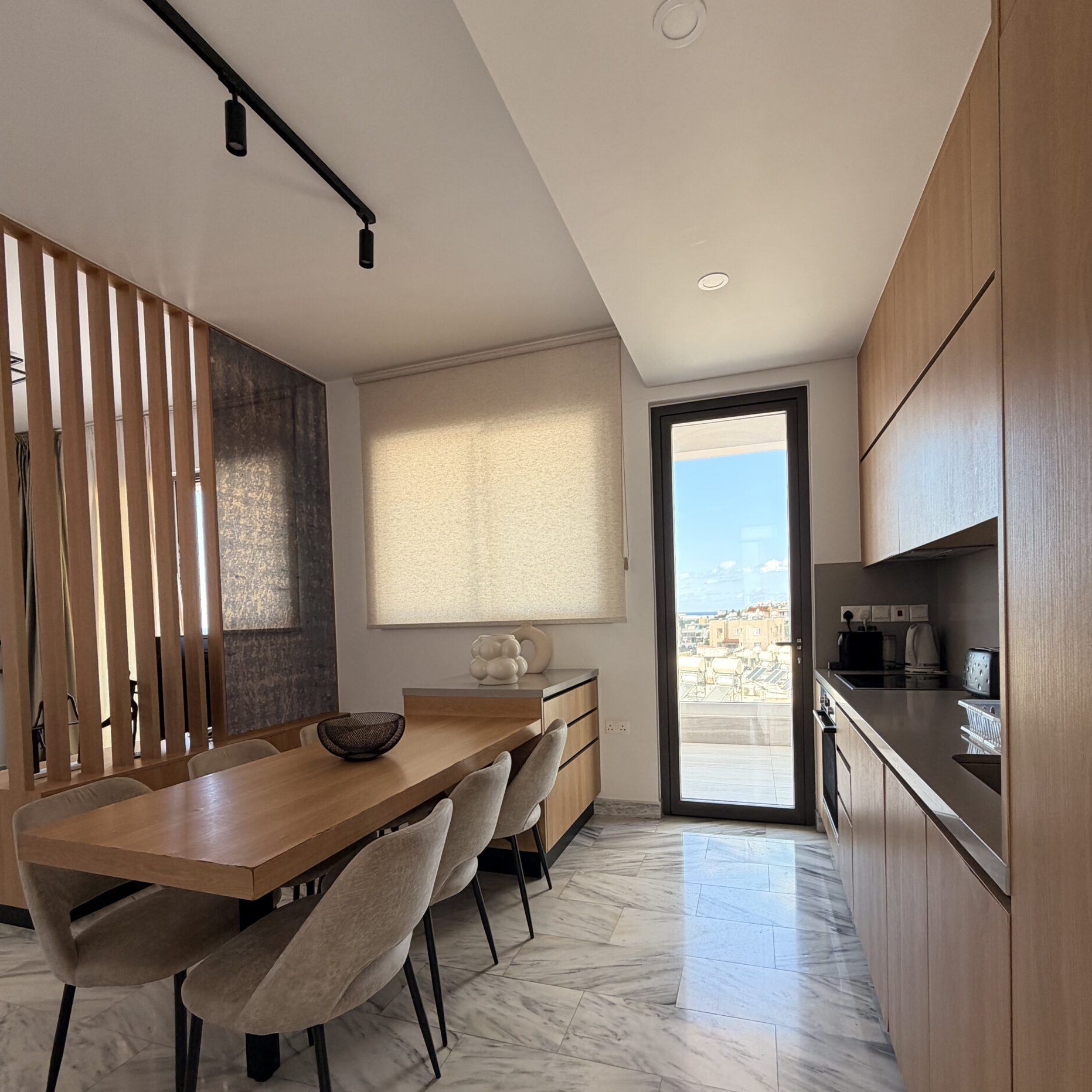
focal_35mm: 17
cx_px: 551
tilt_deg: -0.7
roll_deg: +2.0
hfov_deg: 84.0
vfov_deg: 83.3
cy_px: 634
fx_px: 607
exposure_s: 1/121
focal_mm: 2.22
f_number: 2.2
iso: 100
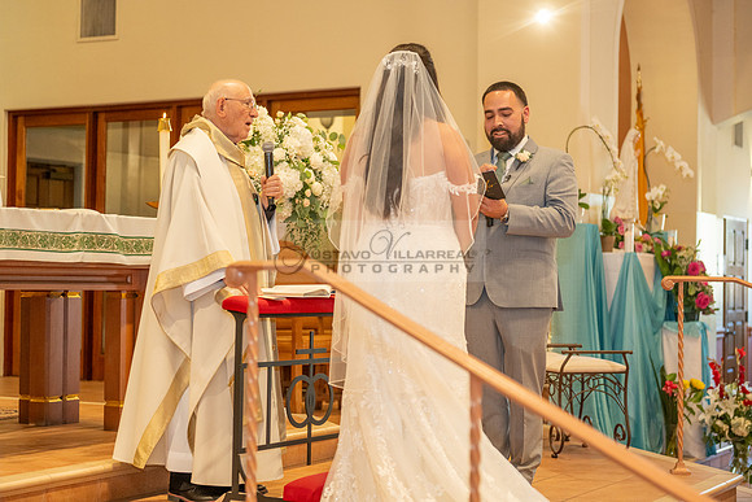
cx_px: 376
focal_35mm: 70
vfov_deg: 19.5
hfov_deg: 28.8
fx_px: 1462
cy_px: 251
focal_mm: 70
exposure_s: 1/160
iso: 1600
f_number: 2.8
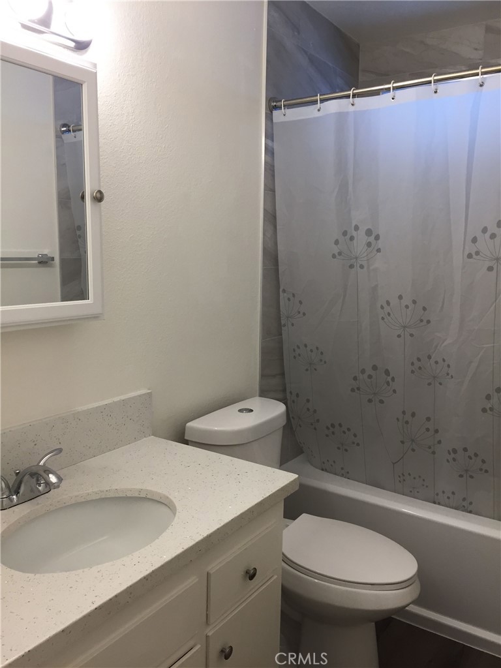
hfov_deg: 48.2
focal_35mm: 29
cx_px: 250
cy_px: 334
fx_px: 560
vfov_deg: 61.7
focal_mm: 4.15
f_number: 2.2
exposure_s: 1/30
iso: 32
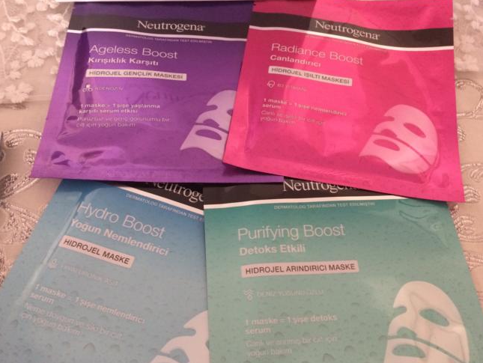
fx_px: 433
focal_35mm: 31
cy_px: 190
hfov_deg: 58.3
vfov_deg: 45.5
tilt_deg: -59.8
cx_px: 245
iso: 320
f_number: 2.2
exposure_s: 1/17
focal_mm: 4.15
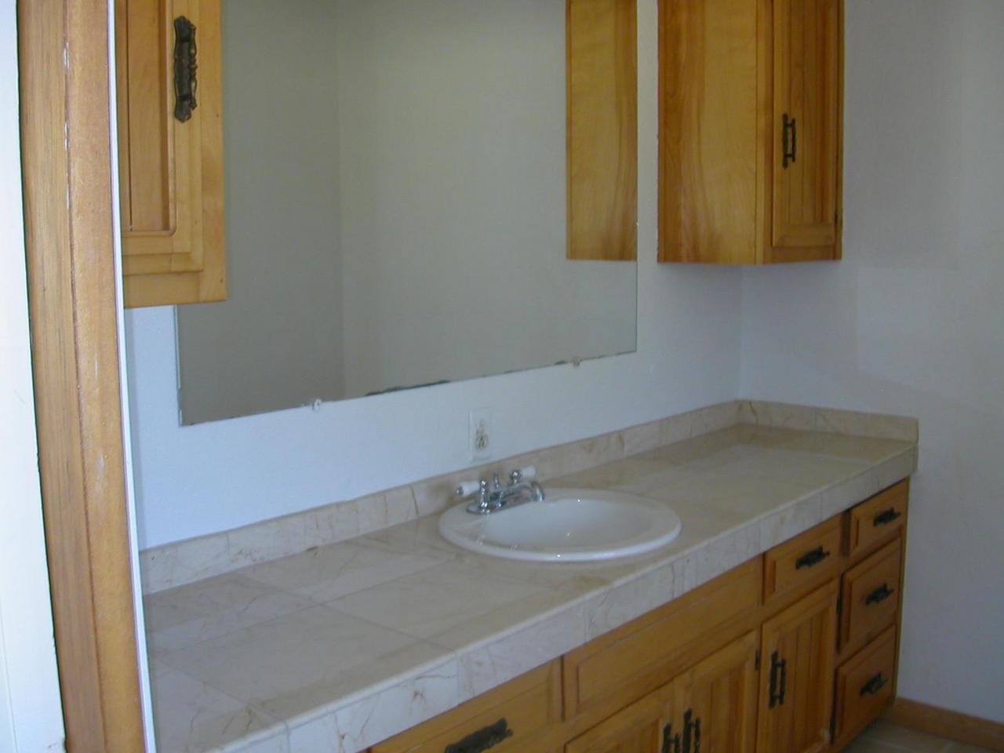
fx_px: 1073
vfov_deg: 38.7
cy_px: 376
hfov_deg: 50.1
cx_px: 502
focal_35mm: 37
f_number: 2.7
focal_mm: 5.6
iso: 100
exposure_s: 1/30
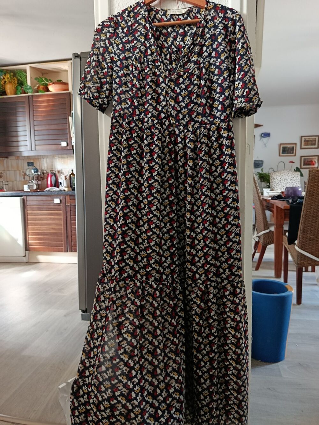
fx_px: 295
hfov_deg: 56.8
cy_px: 212
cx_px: 160
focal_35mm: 24
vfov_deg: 71.6
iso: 1266
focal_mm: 5.24
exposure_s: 1/33.3
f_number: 1.7
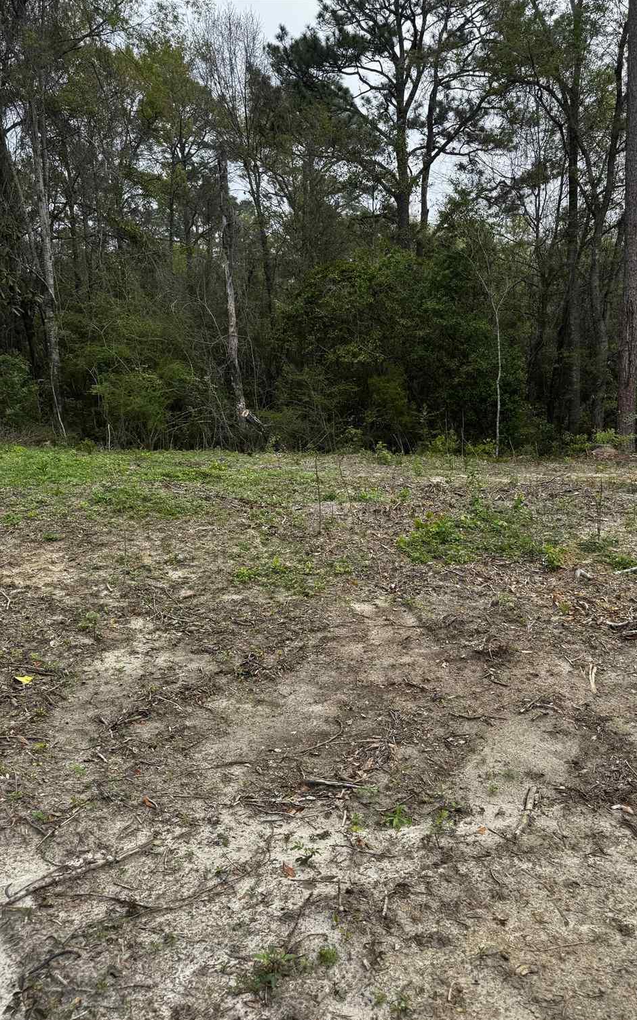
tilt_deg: -9.8
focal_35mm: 26
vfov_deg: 70.4
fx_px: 722
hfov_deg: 47.4
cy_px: 520
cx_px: 368
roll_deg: +1.0
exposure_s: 1/1311
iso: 80
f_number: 1.78
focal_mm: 6.76
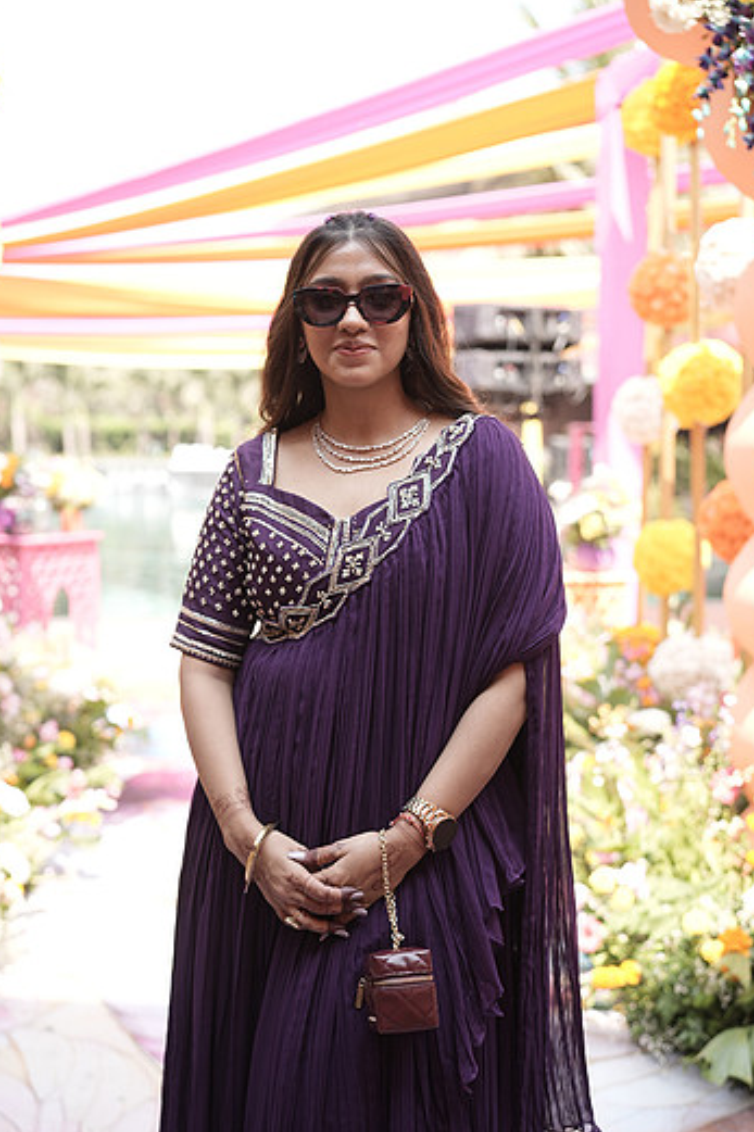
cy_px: 552
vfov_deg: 49.6
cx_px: 355
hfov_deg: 34.2
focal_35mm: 39
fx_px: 1226
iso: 125
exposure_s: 1/400
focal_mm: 35
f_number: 2
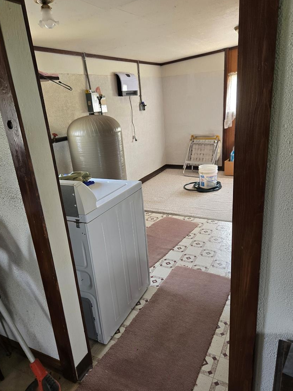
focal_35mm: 25
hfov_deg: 54.9
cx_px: 150
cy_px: 202
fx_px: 282
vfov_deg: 69.4
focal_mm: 5.4
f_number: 1.8
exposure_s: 1/120
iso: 250
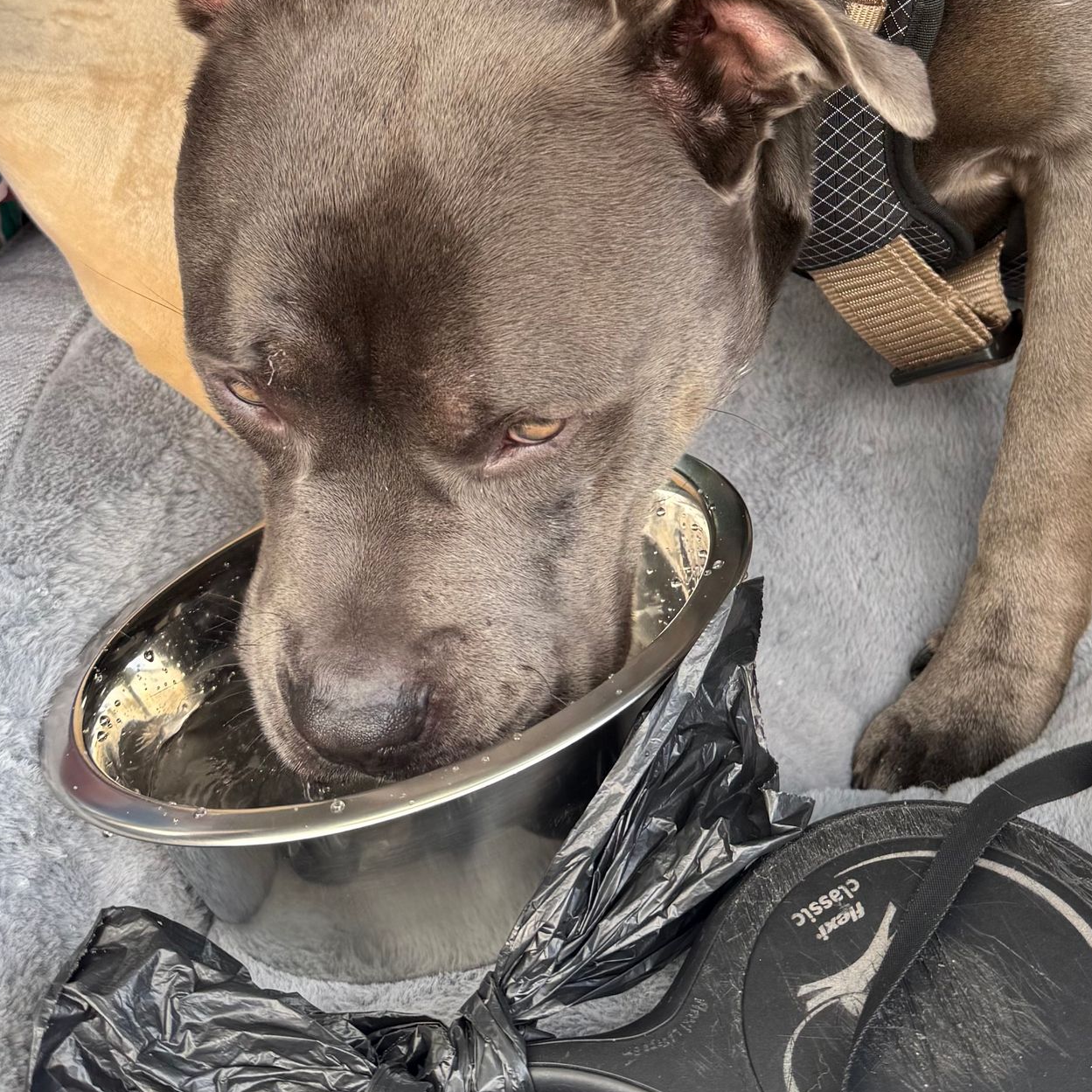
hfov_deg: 55.6
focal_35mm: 29
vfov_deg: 55.6
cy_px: 528
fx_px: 1035
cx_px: 546
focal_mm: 6.76
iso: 50
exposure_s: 1/132
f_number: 1.78
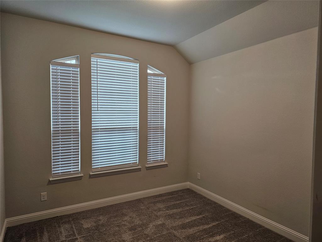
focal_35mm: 23
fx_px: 214
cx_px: 161
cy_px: 121
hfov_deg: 73.9
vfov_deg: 58.9
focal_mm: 6.3
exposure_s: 1/120
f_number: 1.7
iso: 200
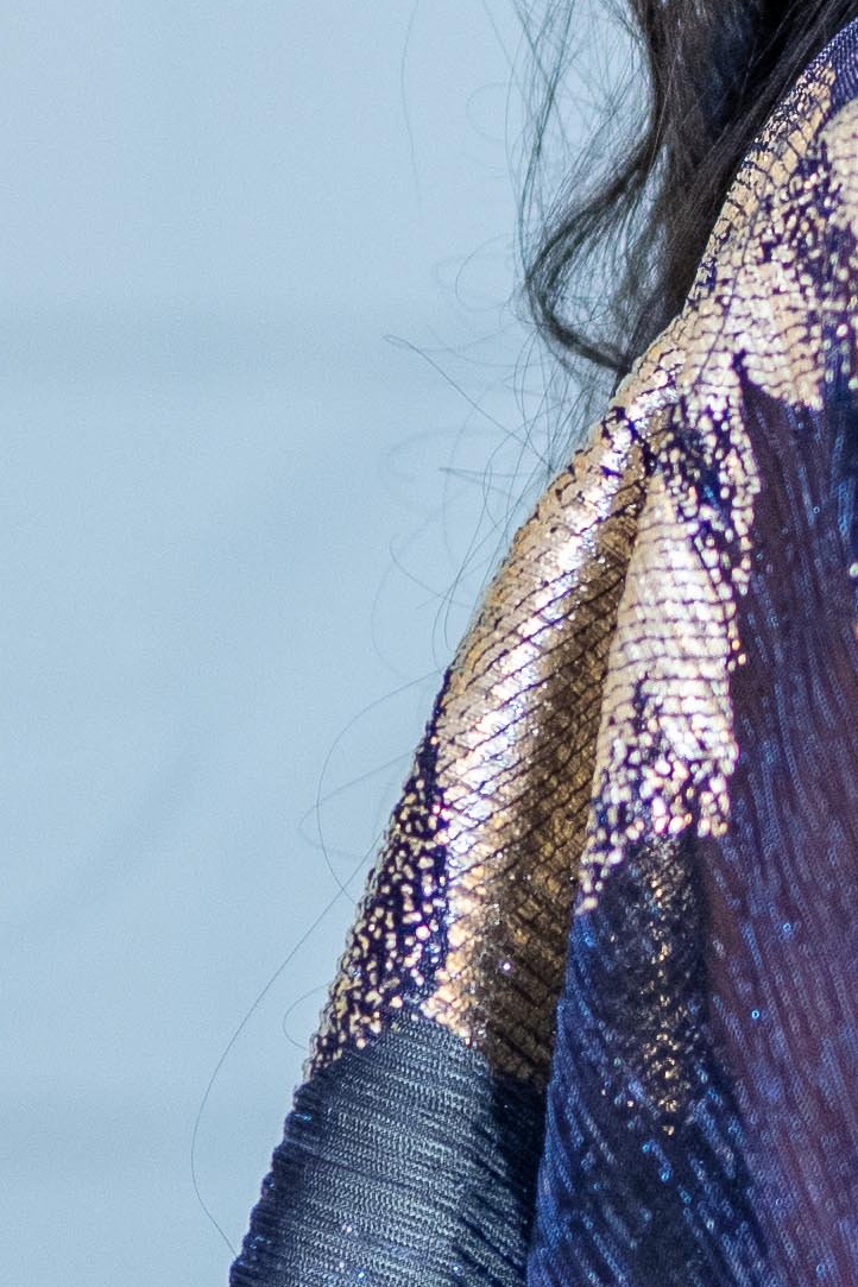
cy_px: 1190
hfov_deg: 2.1
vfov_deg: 3.2
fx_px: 23164
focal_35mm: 648
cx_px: 3090
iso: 320
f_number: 1.4
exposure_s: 1/200
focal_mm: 85
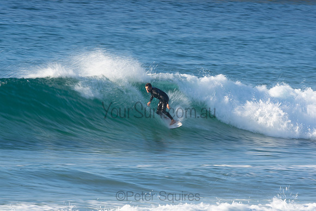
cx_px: 158
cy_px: 106
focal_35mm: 750
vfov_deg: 1.8
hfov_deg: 2.7
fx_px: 6585
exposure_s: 1/25
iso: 125
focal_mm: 500
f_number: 22
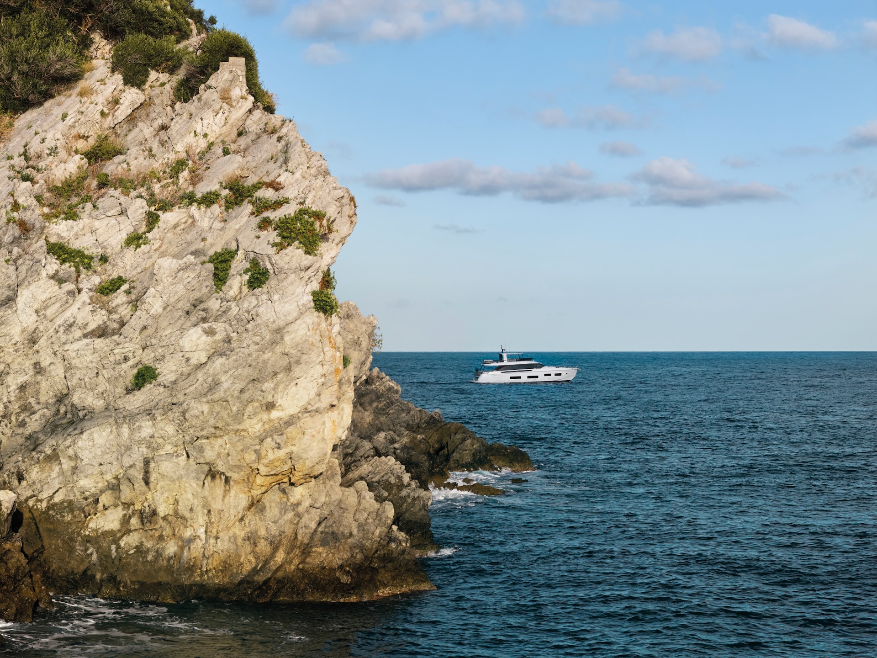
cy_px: 329
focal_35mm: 70
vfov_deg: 21.0
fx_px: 1773
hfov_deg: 27.8
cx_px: 438
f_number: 2.8
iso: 100
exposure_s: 1/1250
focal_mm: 19.35
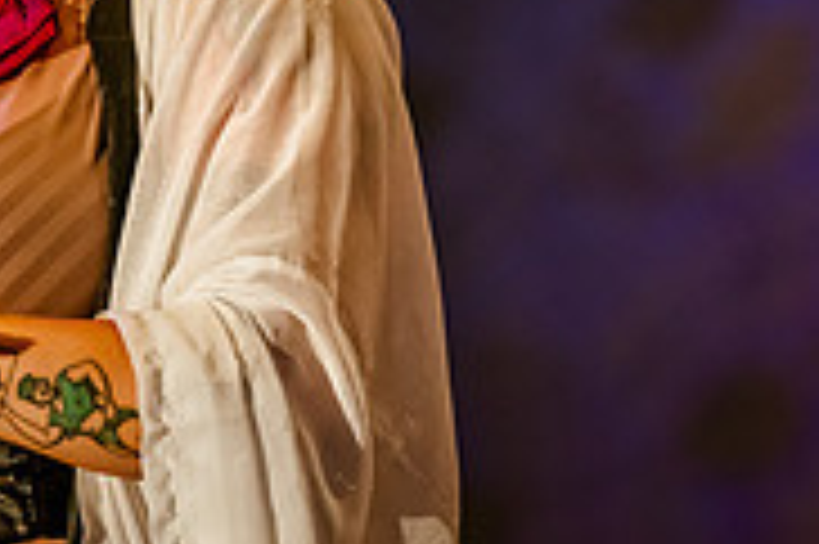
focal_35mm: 645
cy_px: -61
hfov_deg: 3.2
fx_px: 14660
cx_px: 99
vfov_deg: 2.1
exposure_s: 1/640
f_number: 2.8
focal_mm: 200
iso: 3200
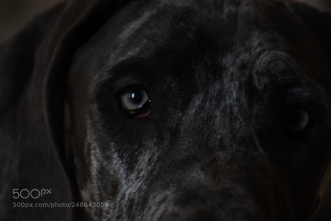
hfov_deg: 9.8
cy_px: 110
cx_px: 166
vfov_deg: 6.5
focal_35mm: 210
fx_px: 1930
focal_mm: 140
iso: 400
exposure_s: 1/40
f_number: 5.6
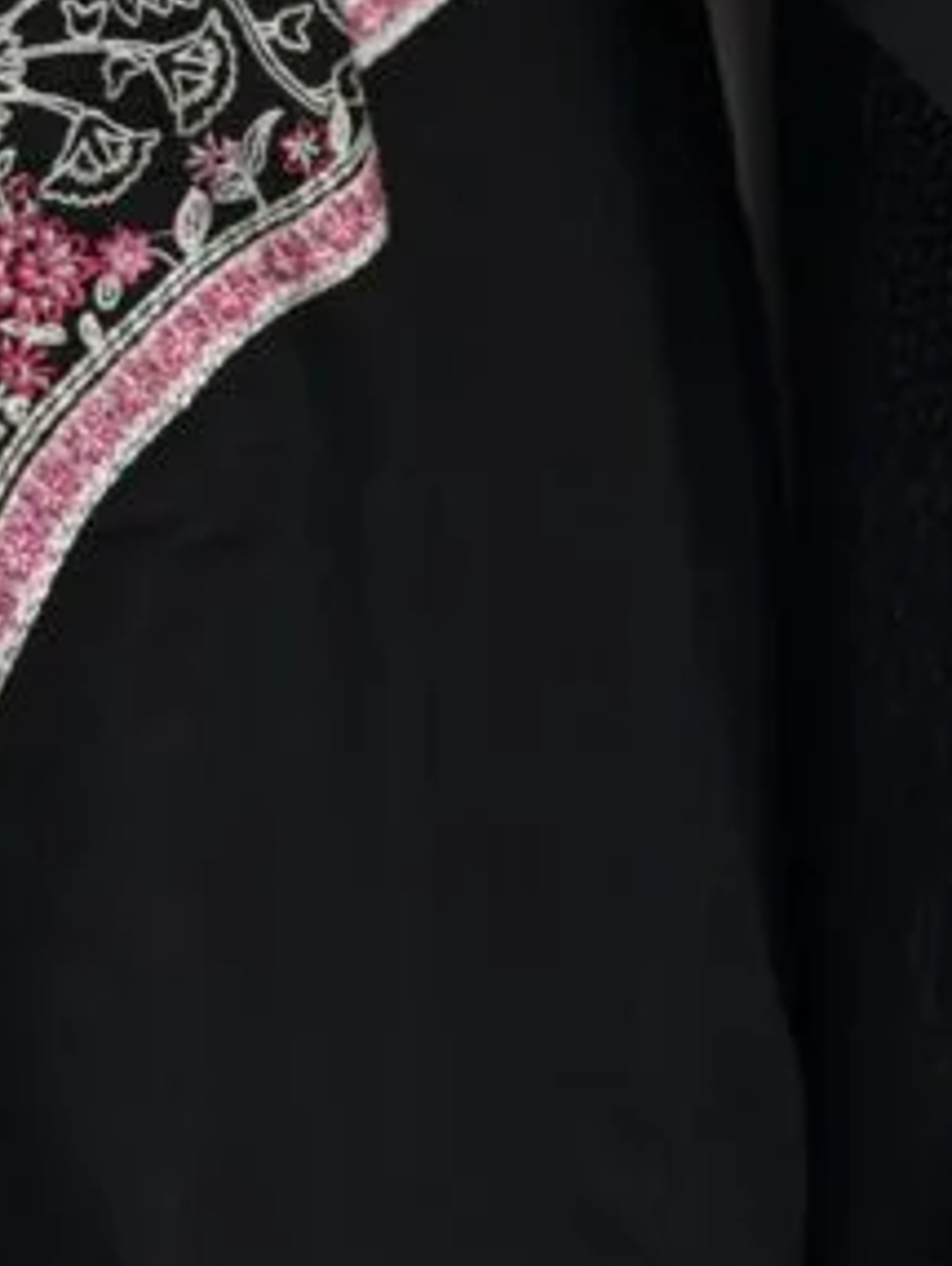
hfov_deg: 12.7
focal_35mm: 114
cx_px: -155
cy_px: -221
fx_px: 4174
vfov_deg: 16.6
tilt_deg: -6.2
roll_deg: +0.3
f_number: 1.78
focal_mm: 6.76
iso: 64
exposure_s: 1/611
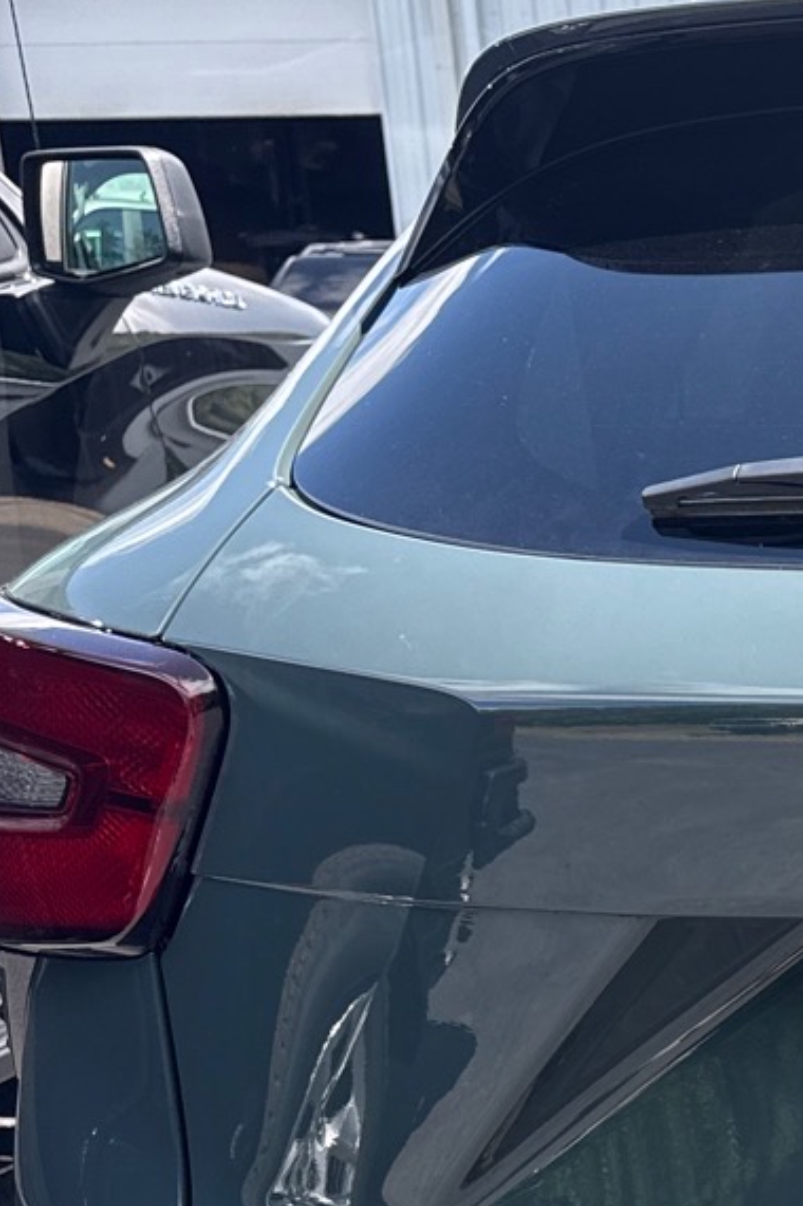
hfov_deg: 16.5
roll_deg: -0.6
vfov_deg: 28.1
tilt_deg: -14.6
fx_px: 2345
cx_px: 1407
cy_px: 1016
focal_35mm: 70
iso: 100
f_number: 1.78
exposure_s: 1/1005
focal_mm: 6.76
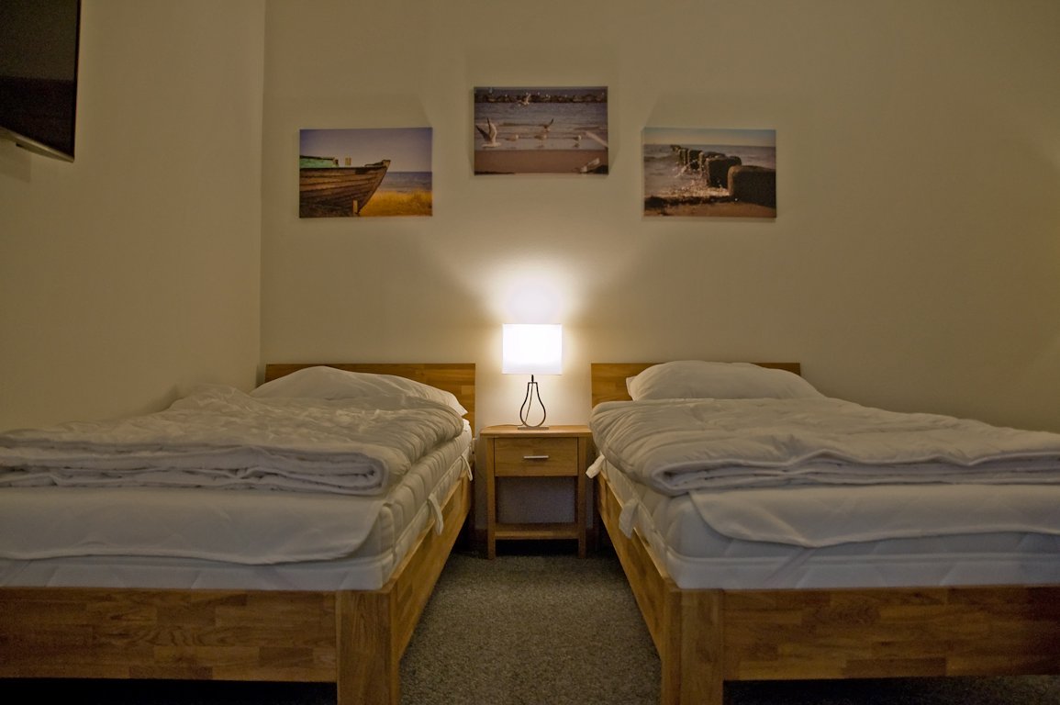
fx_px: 750
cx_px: 530
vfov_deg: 50.3
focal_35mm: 26
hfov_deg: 70.5
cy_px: 352
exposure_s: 1/50
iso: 800
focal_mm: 17
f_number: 2.8
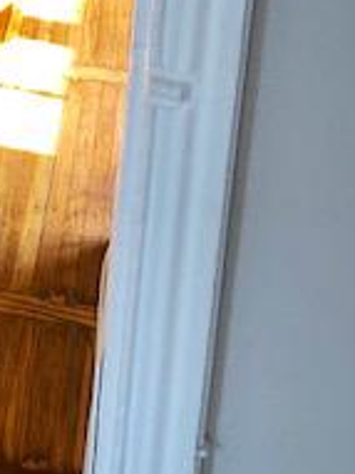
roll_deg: -0.9
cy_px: -268
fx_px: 1287
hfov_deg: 14.6
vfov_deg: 18.2
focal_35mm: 94
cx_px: -176
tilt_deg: -18.6
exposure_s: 1/30
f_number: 1.8
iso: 25
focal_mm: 3.99
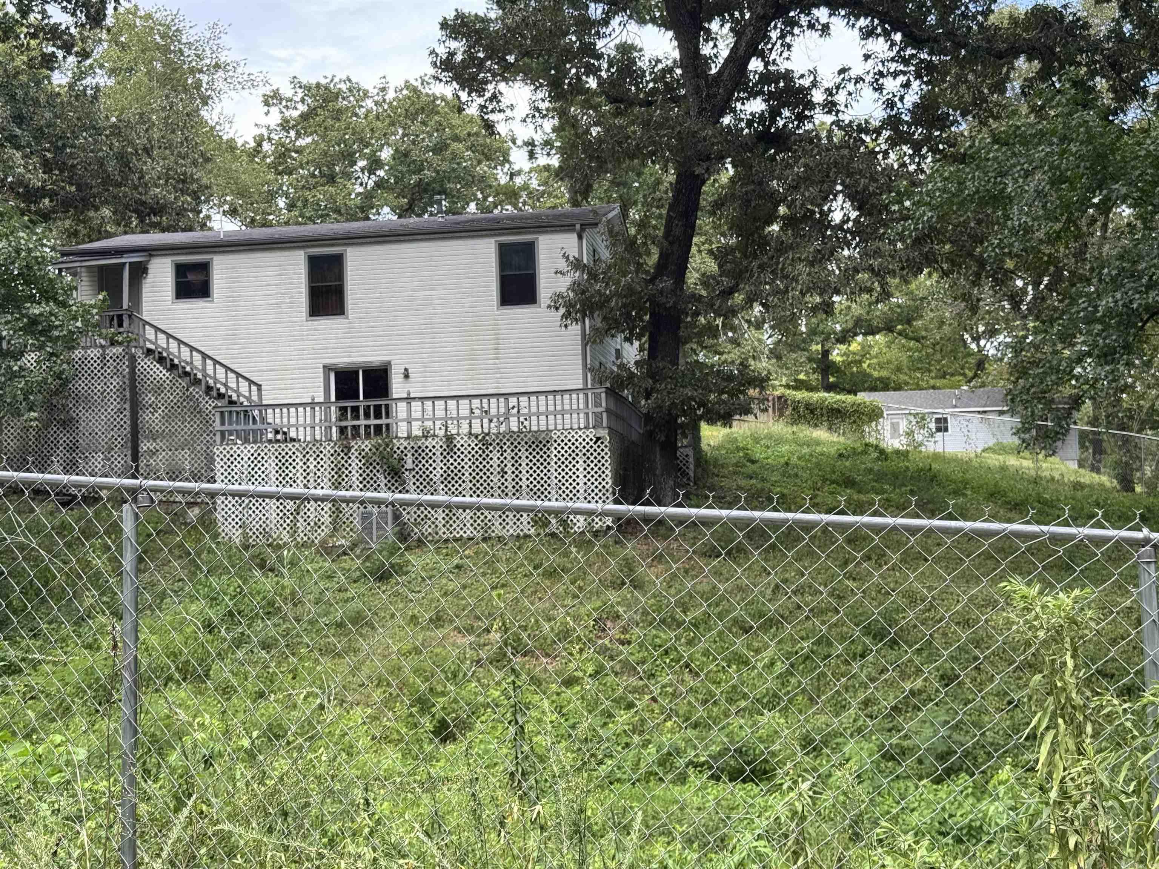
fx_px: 1607
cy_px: 434
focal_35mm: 48
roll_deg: +0.4
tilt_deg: +4.9
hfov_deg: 39.7
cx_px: 580
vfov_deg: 30.3
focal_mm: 6.76
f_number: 1.78
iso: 64
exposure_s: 1/451
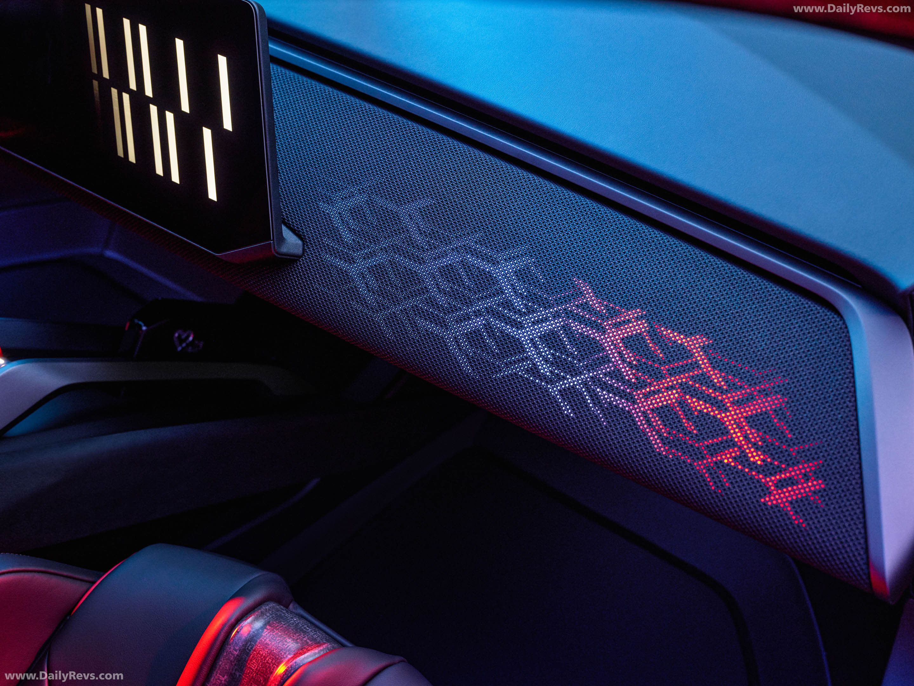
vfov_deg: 32.9
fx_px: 1162
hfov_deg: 42.9
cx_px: 457
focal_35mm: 44
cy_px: 343
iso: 1600
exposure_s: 1/100
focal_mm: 55
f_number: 5.6
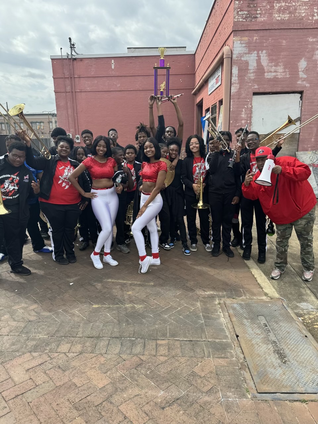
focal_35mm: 24
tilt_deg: -13.9
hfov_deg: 56.8
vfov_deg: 71.6
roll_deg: +2.8
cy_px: 212
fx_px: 294
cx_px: 159
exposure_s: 1/1818
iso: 80
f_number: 1.78
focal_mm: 6.76
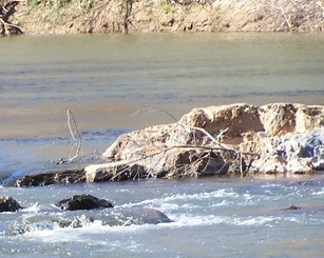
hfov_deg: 4.6
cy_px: 260
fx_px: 3985
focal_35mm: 416
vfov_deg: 3.7
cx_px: -70
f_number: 3.2
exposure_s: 1/350
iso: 80
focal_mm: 28
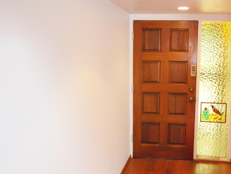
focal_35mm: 40
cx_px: 154
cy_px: 90
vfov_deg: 36.0
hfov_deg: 46.1
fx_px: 267
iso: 400
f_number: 3.3
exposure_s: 1/6
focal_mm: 5.3
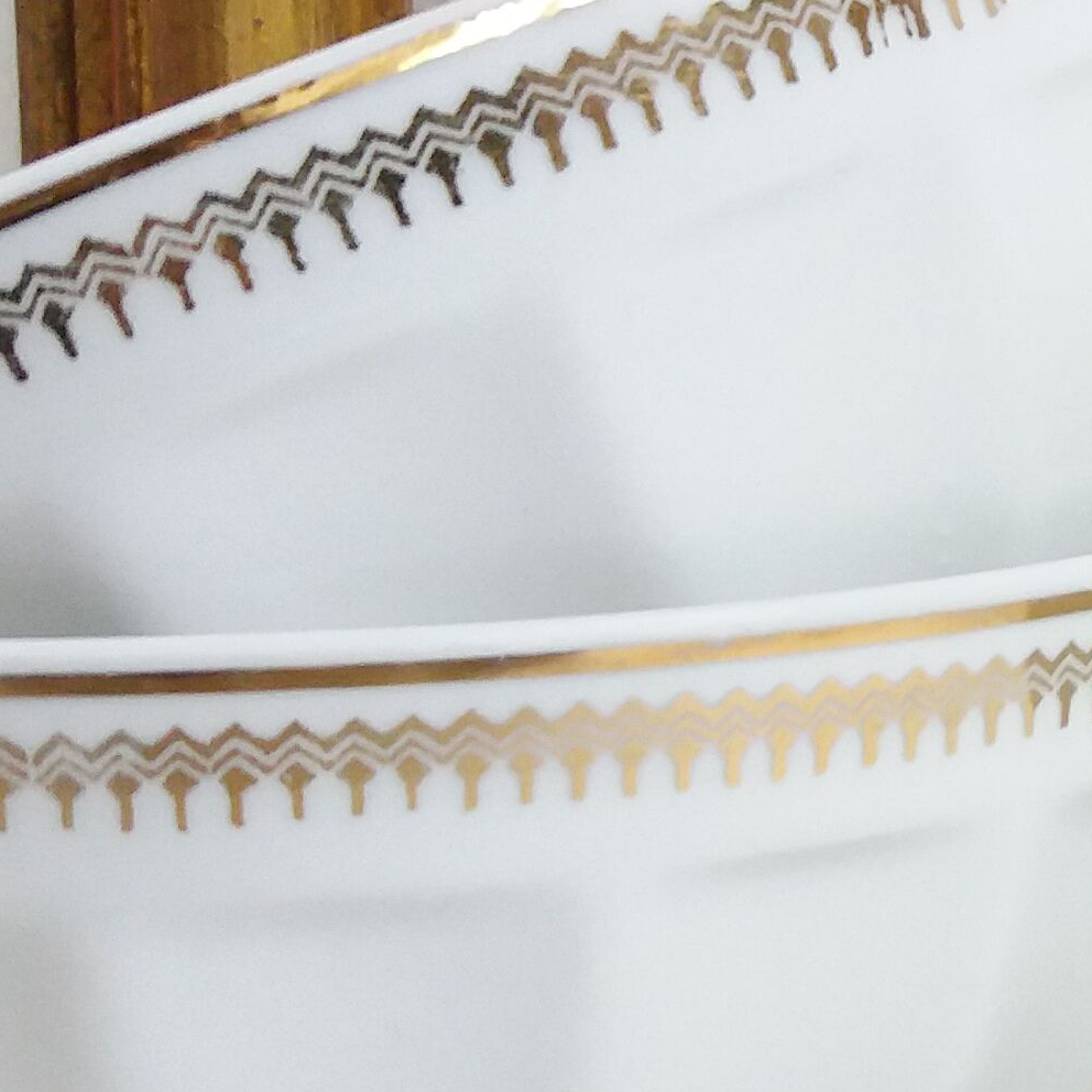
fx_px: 3676
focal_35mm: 103
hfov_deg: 16.0
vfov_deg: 16.9
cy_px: 537
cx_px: 1423
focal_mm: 3.7
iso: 100
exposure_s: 1/100
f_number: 1.9
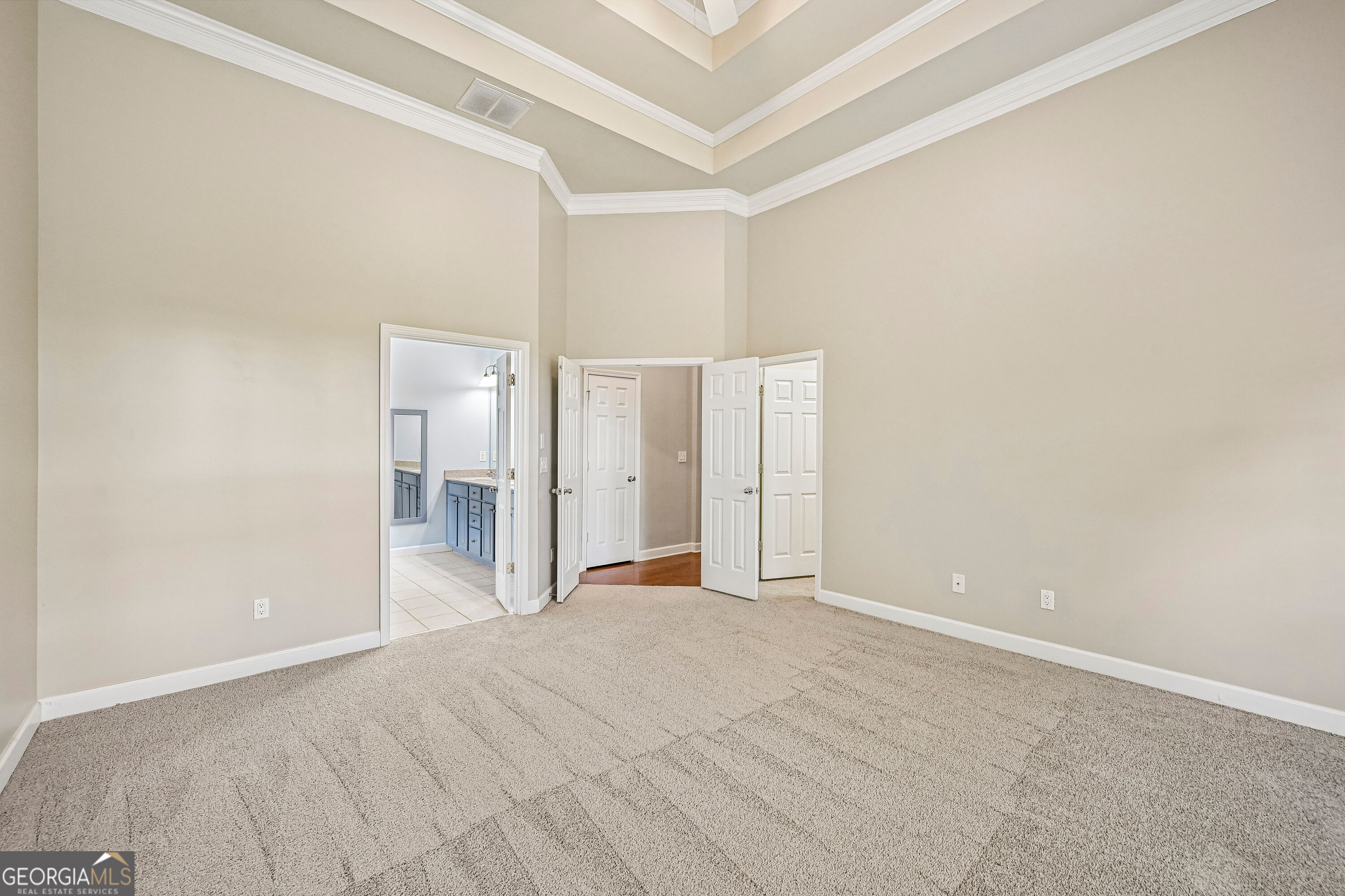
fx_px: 523
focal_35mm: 14
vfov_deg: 81.2
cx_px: 672
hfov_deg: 104.3
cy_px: 448
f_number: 8
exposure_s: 1/15
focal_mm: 14
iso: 400
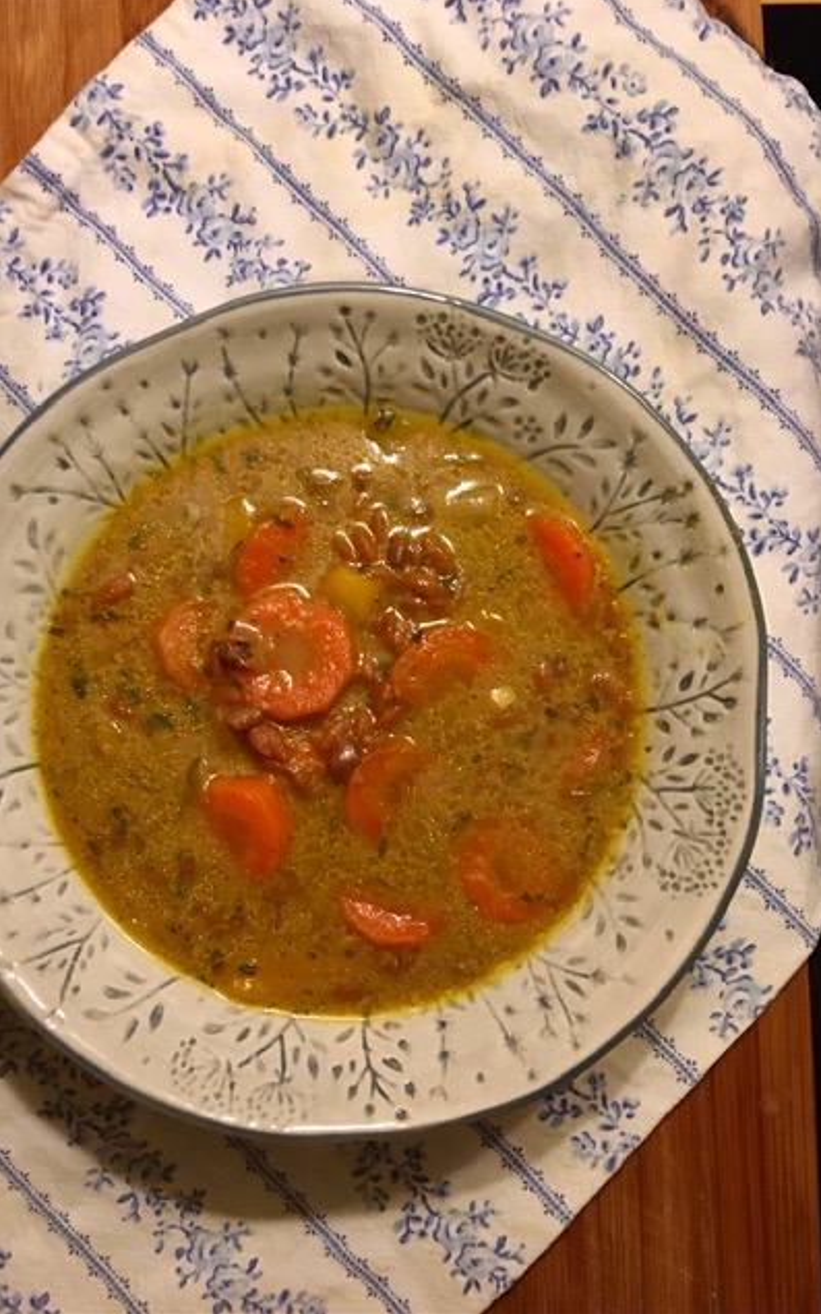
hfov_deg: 40.4
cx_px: 329
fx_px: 1110
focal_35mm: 31
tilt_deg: -85.1
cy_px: 654
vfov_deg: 61.2
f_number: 2.2
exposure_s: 1/25
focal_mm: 4.15
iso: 250
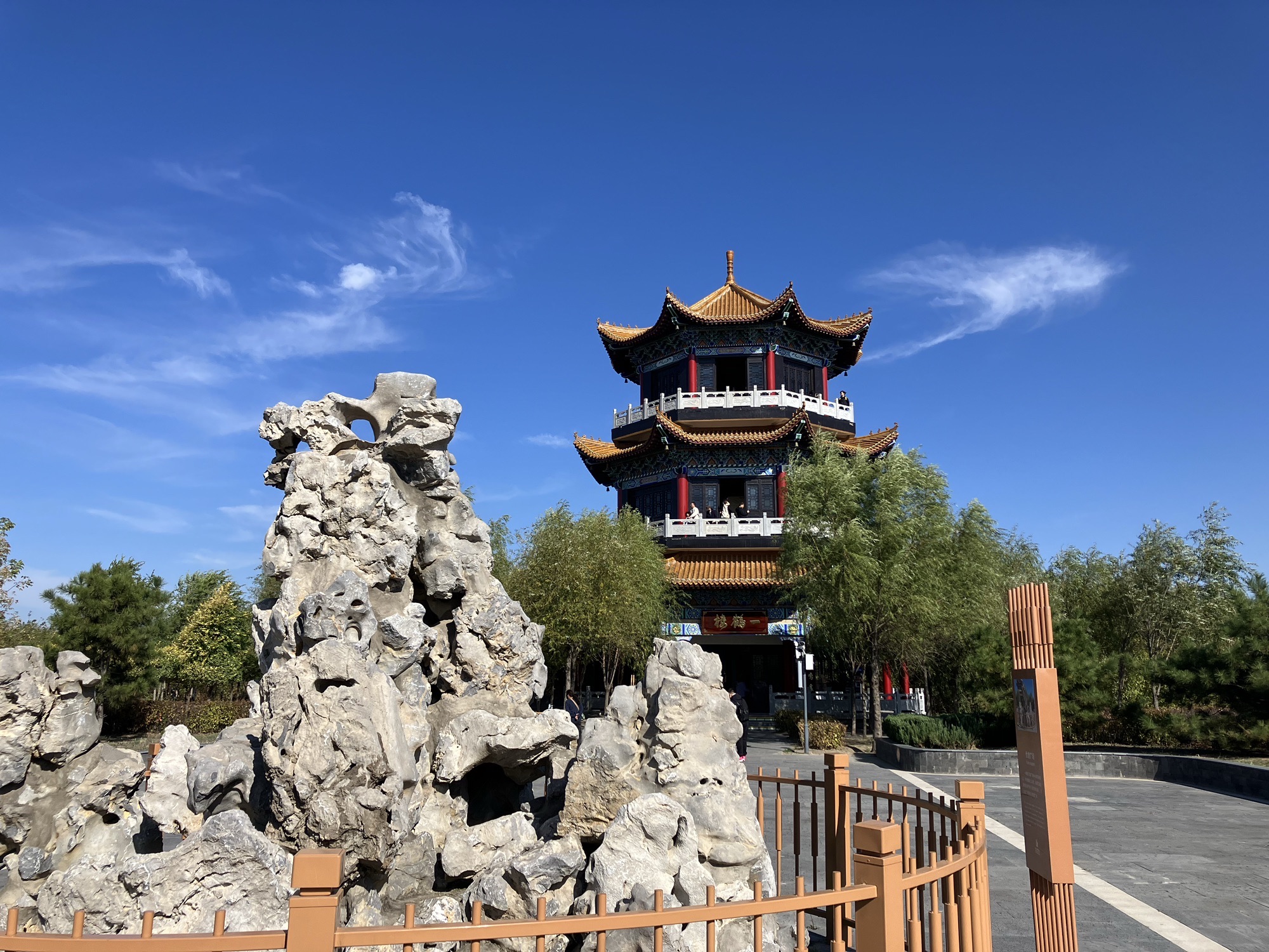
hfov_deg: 63.4
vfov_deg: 49.7
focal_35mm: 28
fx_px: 1026
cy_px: 476
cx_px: 634
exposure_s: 1/2558
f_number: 1.8
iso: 32
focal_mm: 3.99
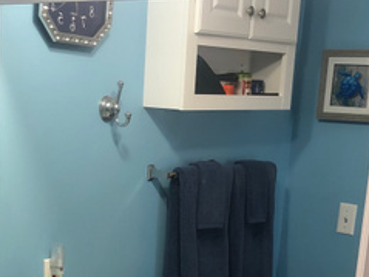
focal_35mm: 75
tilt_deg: -15.6
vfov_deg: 18.6
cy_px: 327
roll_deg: -2.6
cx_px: 130
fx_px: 799
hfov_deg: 25.9
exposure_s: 1/30
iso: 25
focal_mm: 4
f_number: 1.8
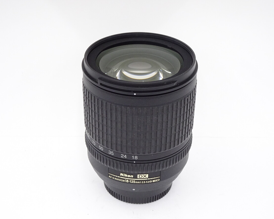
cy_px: 109
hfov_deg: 31.0
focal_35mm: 61
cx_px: 129
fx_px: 495
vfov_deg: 25.0
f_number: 4.5
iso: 500
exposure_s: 1/60
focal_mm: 9.87
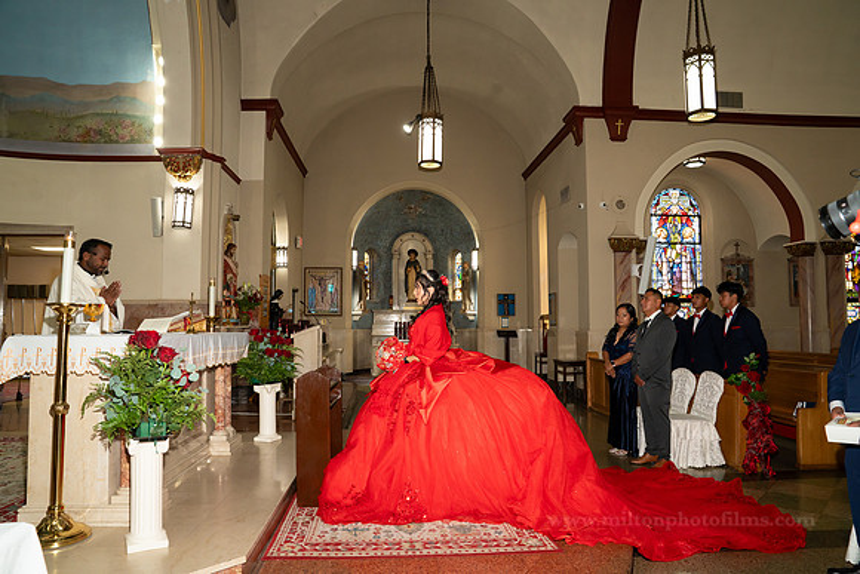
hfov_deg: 73.7
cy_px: 287
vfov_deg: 53.2
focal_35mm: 24
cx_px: 430
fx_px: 573
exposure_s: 1/80
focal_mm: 24
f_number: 6.3
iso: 1000
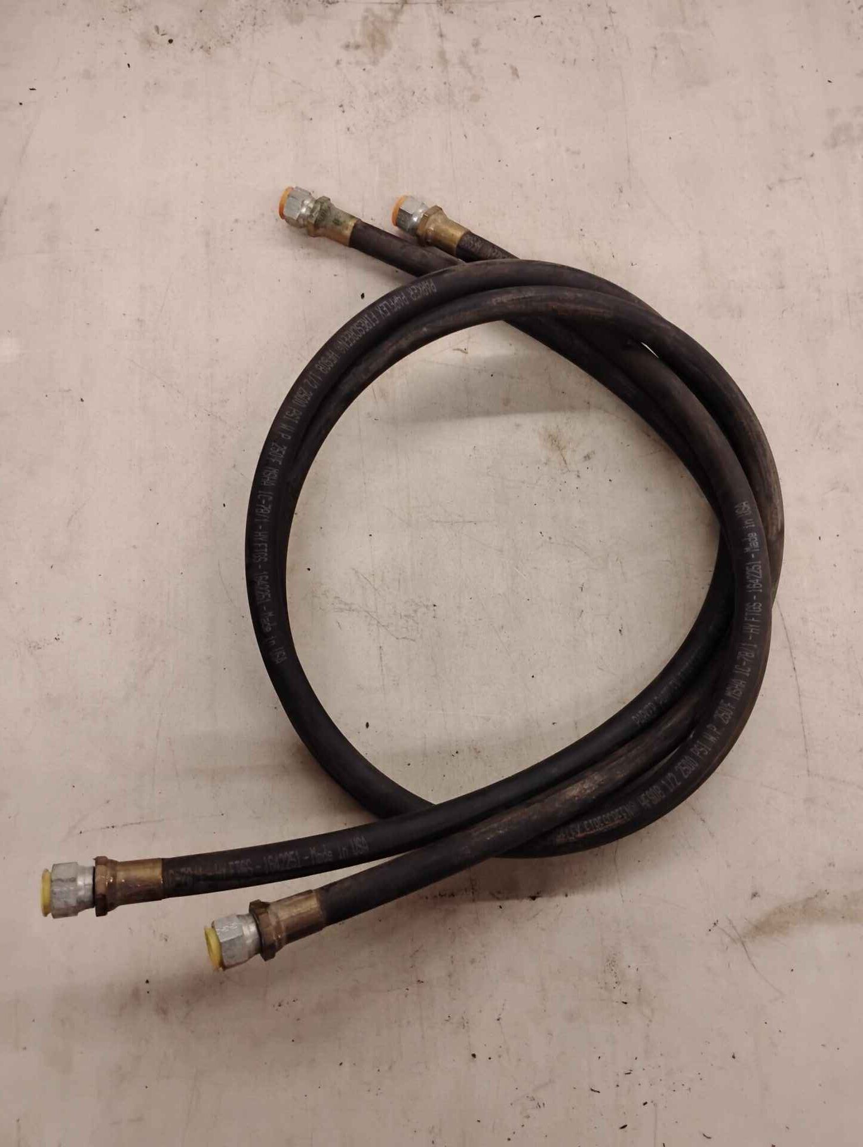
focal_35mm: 28
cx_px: 432
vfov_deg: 63.4
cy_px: 574
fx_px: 929
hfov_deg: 49.8
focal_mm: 4.26
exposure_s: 1/30
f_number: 1.8
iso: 1494
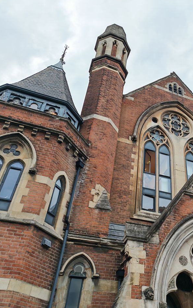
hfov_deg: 36.3
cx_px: 169
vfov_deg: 58.1
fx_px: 278
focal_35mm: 33
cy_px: 152
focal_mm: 5.4
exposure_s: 1/210
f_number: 1.6
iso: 80
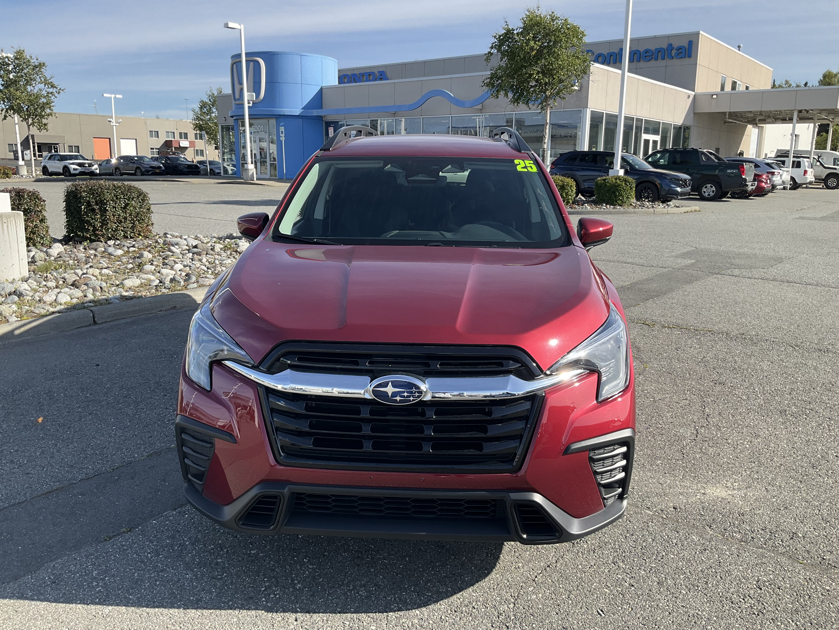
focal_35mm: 29
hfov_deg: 61.7
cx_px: 420
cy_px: 315
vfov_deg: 48.2
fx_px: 703
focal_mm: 3
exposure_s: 1/929
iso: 25
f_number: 1.8
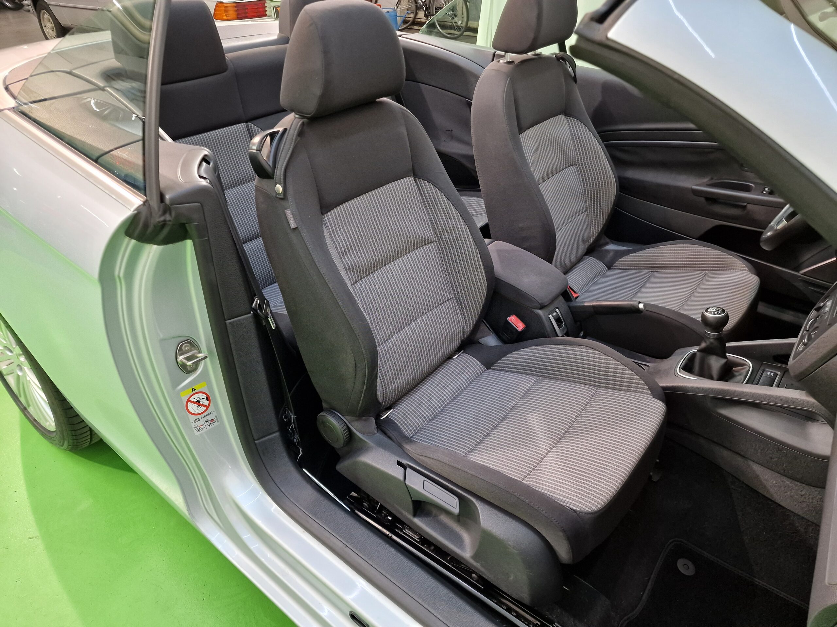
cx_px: 418
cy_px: 314
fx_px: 556
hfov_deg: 73.9
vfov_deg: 58.9
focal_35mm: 23
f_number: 1.8
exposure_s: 1/50
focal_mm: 6.4
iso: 250
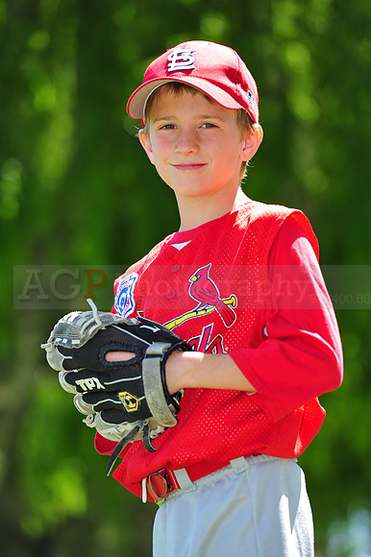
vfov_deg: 10.3
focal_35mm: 200
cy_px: 278
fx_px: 3095
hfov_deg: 6.9
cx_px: 186
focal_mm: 200
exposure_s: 1/320
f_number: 4
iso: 200
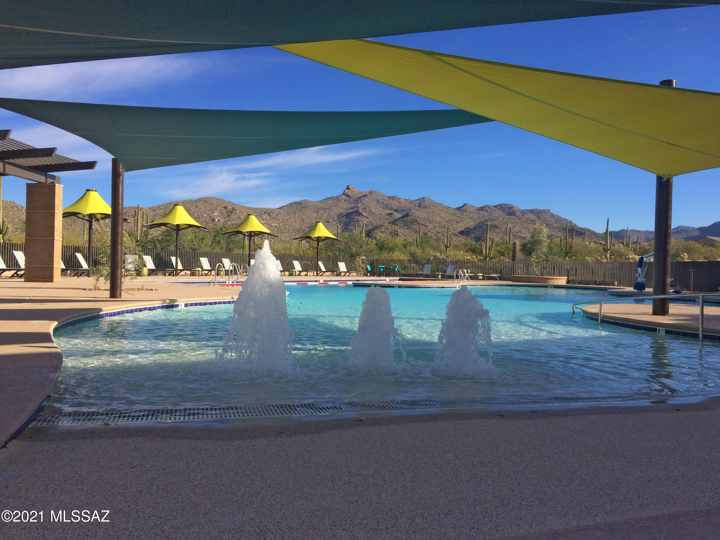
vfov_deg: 48.2
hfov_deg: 61.7
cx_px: 360
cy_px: 270
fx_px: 603
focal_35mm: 29
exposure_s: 1/2053
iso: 32
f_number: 2.2
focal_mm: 4.15
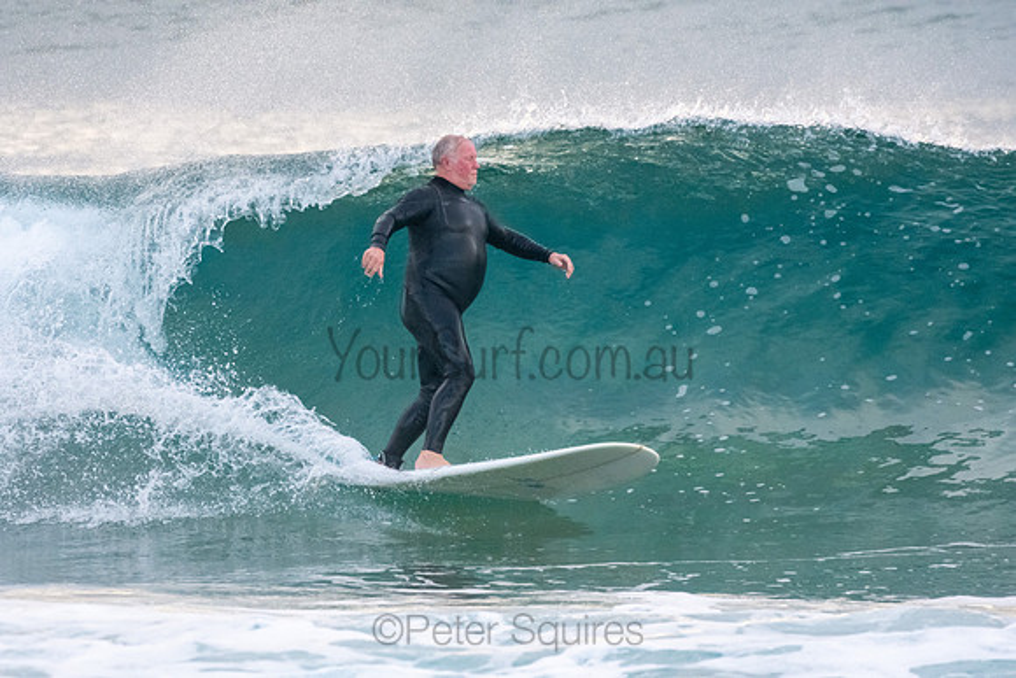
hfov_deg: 3.3
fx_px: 17783
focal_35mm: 630
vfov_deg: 2.2
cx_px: 508
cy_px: 339
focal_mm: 420
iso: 3200
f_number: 5.6
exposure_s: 1/1600
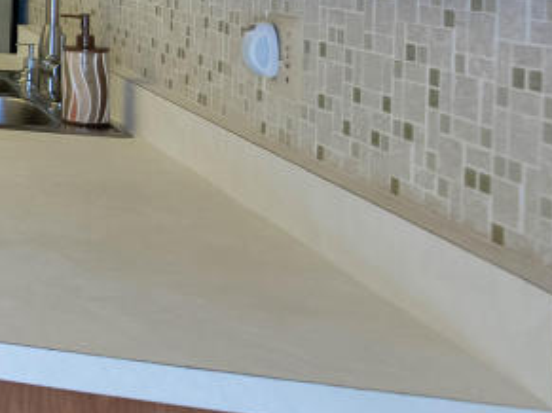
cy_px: -54
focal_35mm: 57
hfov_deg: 20.0
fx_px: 909
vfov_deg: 23.8
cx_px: -518
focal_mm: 15
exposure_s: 1/80
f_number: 5
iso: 2500
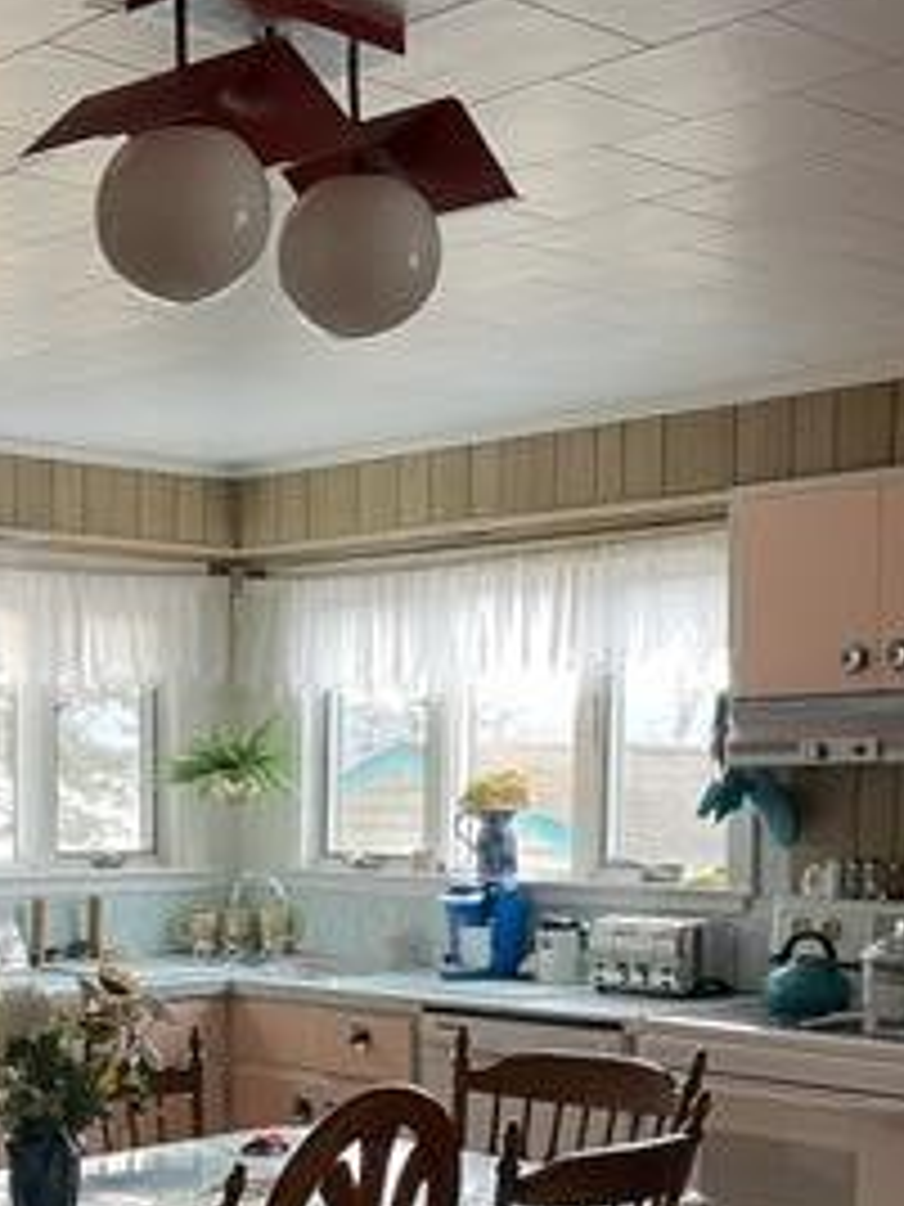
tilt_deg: -3.8
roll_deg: -0.8
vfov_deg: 30.7
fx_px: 2159
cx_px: 49
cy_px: 900
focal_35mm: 62
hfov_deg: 22.9
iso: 125
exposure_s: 1/76
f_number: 1.6
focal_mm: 5.1
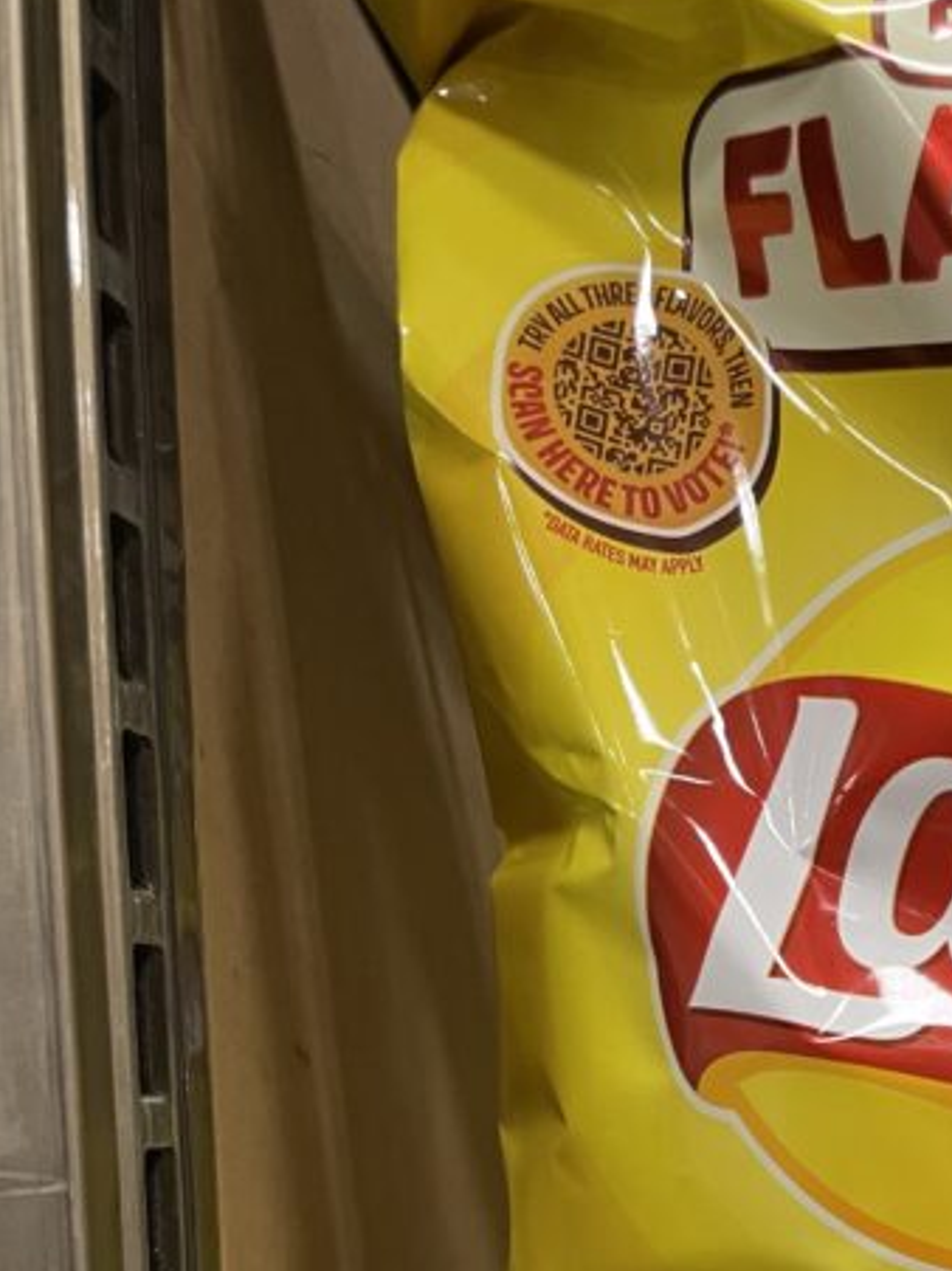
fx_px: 2164
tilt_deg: -6.6
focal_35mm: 59
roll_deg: +0.8
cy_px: 1294
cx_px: 1011
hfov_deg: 23.5
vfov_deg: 30.3
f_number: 1.6
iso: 125
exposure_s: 1/60
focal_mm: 4.2
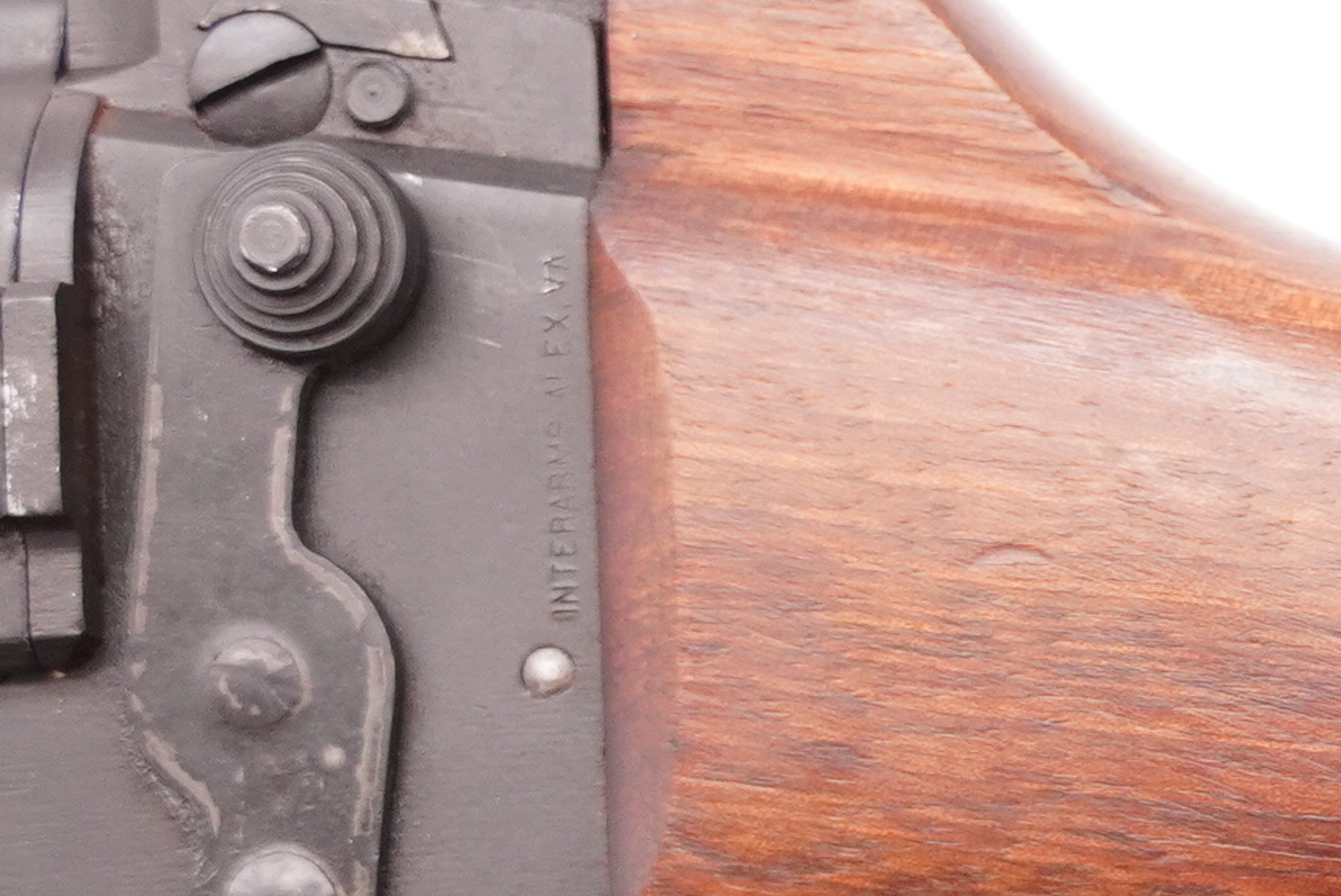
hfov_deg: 8.9
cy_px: 1019
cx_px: 2749
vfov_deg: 6.3
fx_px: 8091
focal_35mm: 217
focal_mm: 35
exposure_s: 1/125
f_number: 5.6
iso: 1000
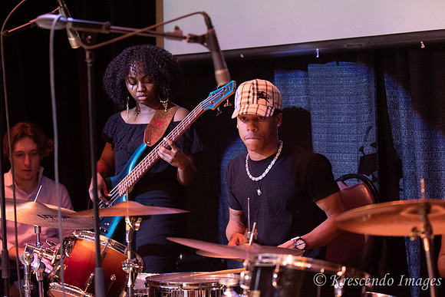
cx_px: 222
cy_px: 148
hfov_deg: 17.5
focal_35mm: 117
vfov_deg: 11.7
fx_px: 1447
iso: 1600
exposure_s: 1/200
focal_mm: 78
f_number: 2.8
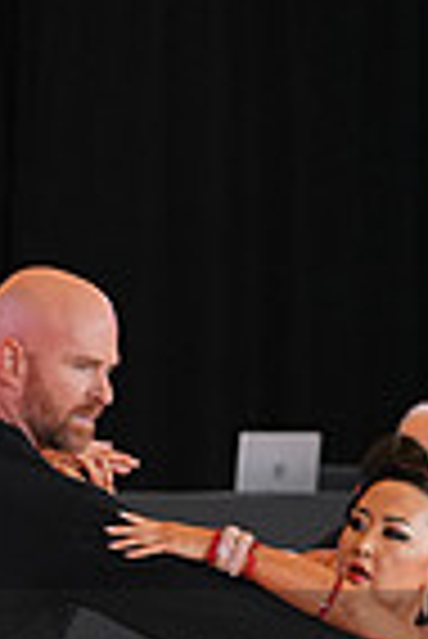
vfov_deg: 4.8
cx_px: 282
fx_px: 7614
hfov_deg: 3.2
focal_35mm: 428
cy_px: 742
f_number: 4
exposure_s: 1/160
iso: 2000
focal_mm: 105
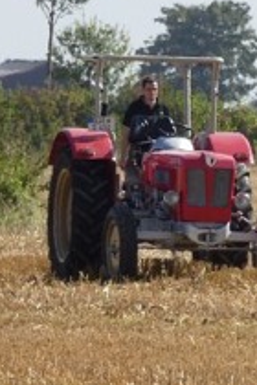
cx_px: 569
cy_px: 141
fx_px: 15804
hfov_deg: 0.9
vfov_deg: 1.4
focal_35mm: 1476
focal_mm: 66.7
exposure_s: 1/320
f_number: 5.6
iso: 80
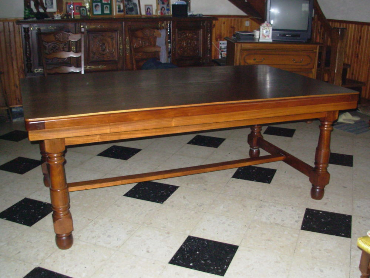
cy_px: 139
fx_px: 406
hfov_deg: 49.0
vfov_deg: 37.7
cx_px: 185
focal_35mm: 38
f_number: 2.9
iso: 178
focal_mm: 6.3
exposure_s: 1/114
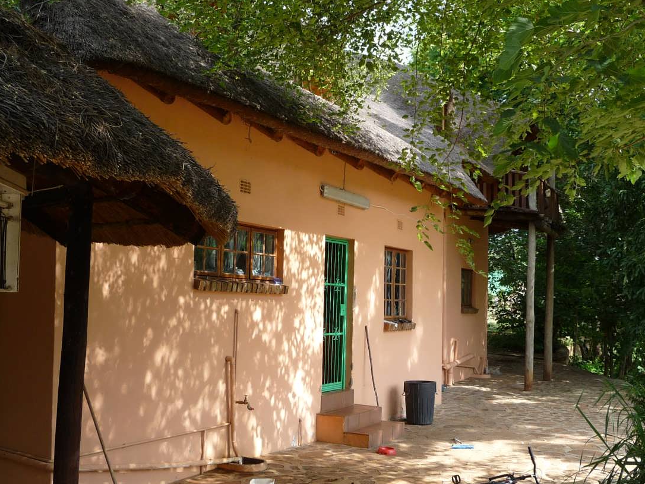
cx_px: 355
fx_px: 782
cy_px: 262
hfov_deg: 44.7
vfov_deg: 34.3
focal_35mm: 42
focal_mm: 4.7
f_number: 3.3
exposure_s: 1/200
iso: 100
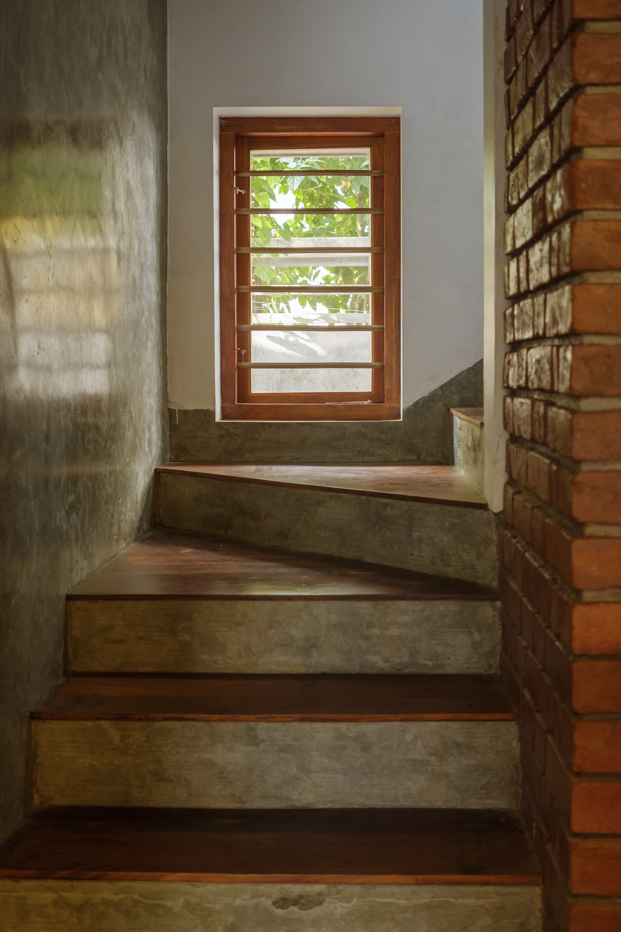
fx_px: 1061
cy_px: 466
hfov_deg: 32.6
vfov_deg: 47.4
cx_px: 310
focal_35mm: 41
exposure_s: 1/30
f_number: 2.8
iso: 400
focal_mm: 27
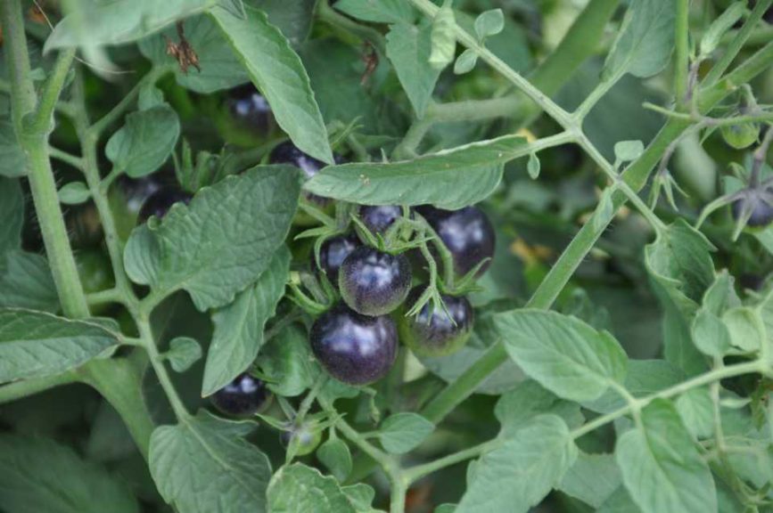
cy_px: 256
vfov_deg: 4.6
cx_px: 386
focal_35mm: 300
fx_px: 6434
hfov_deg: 6.9
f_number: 5.6
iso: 320
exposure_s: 1/200
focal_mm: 200
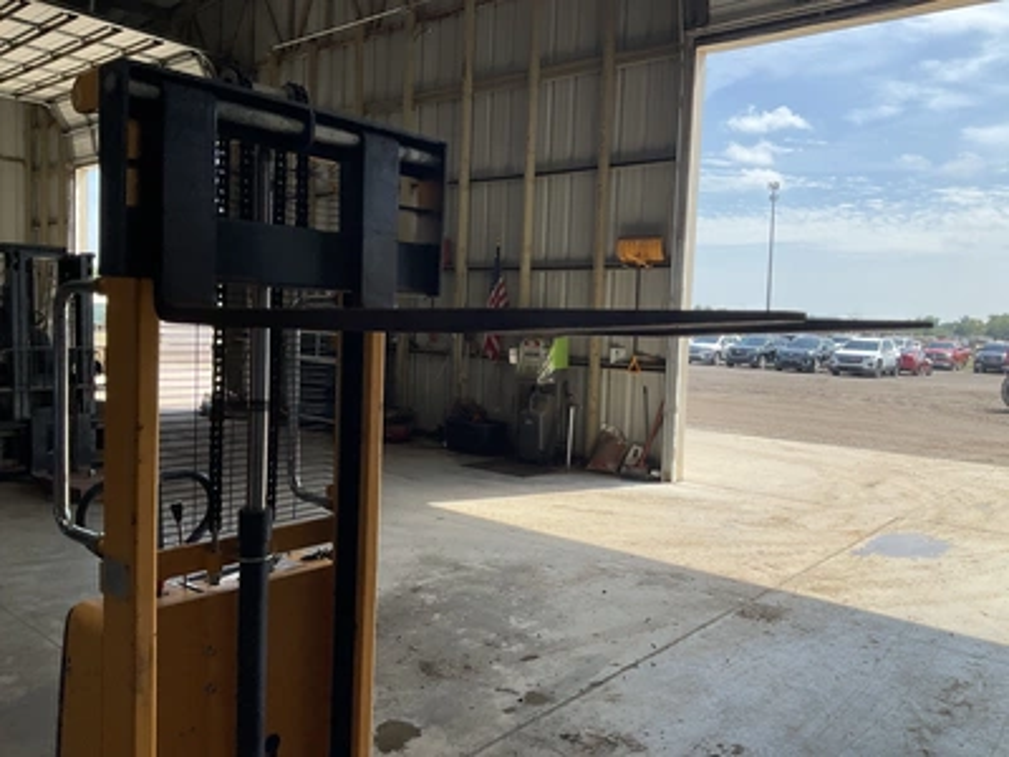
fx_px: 845
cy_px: 378
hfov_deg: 61.7
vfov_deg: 48.2
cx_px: 504
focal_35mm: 29
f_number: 1.8
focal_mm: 3
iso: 25
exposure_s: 1/642
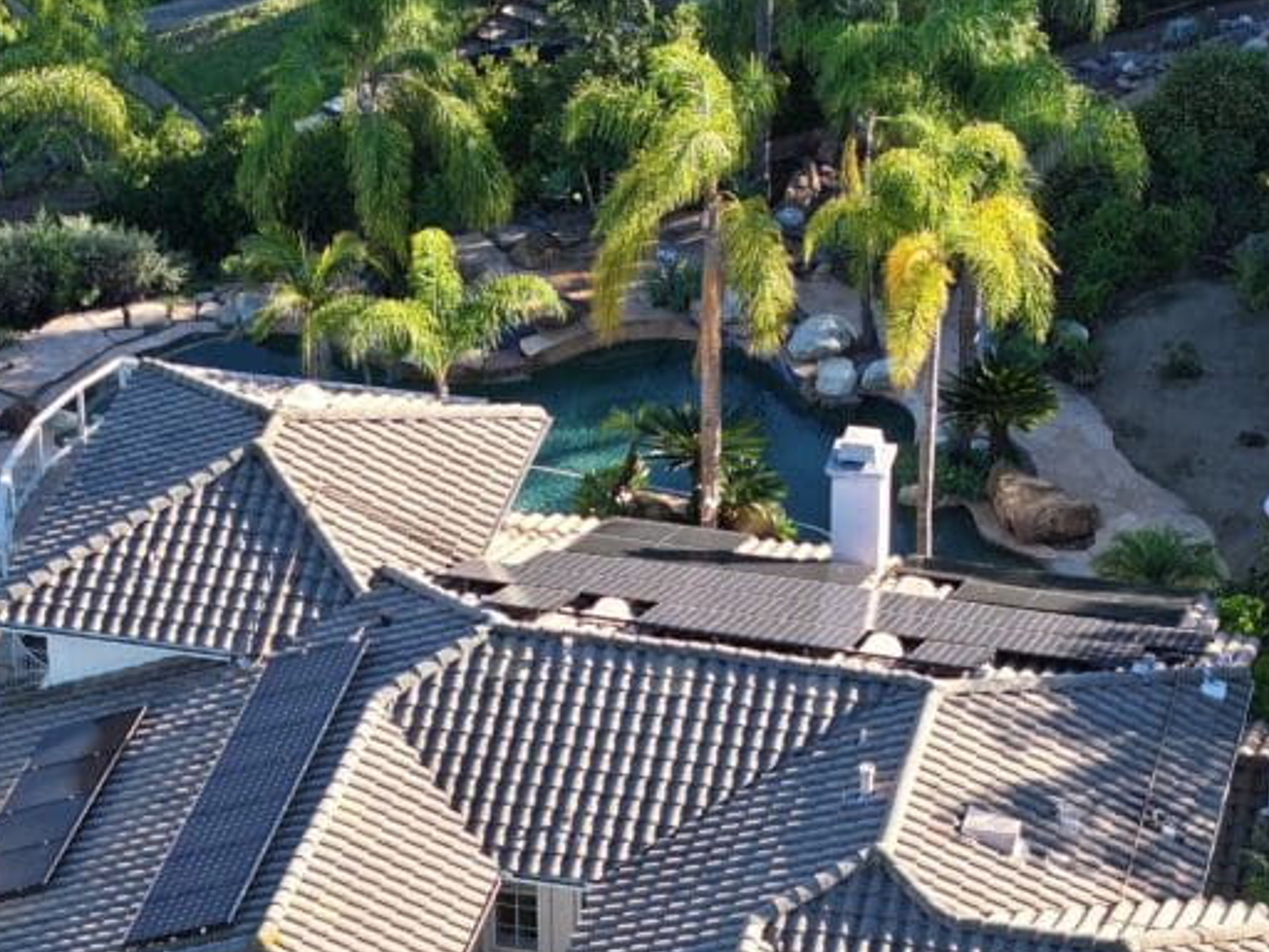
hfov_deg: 14.1
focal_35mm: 140
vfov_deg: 10.5
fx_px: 5132
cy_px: 945
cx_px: 520
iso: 150
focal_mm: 19.35
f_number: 2.8
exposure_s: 1/320
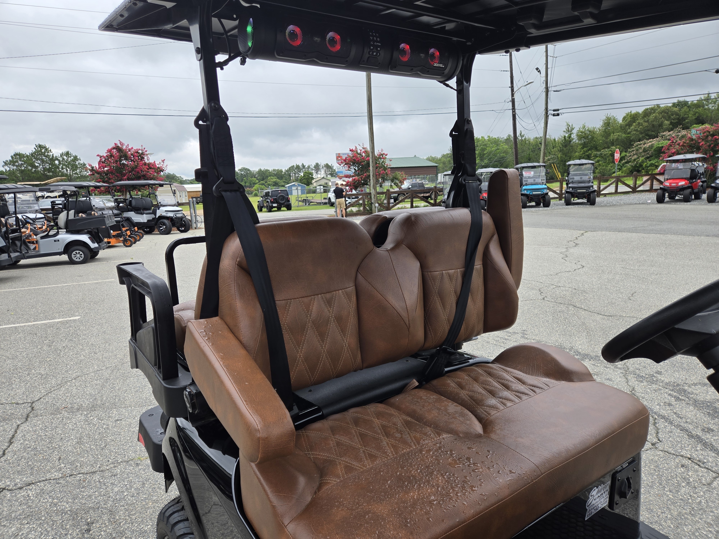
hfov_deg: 73.9
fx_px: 478
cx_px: 360
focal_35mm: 23
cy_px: 270
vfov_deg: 58.9
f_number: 1.8
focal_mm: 5.4
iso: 25
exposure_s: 1/205
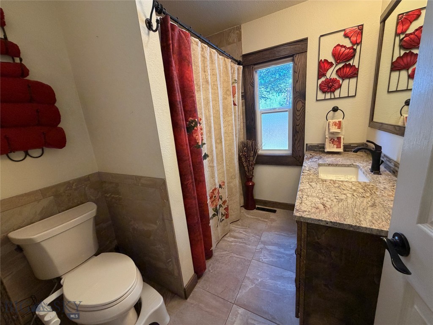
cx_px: 216
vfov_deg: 85.7
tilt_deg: -13.6
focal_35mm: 14
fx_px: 175
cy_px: 162
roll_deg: +5.6
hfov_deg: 102.1
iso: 320
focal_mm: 2.22
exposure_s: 1/60
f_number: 2.2
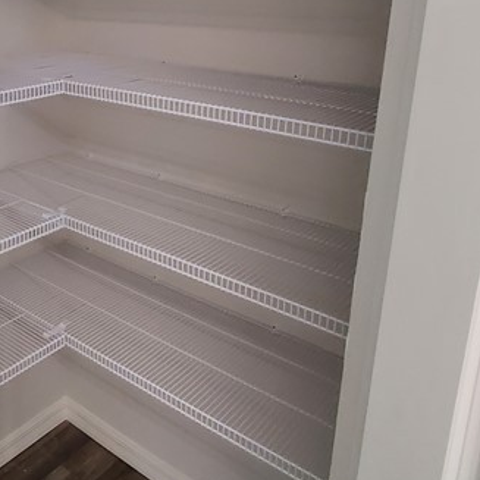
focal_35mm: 36
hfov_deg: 43.0
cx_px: 68
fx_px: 565
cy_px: 122
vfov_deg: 44.6
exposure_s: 1/60
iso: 320
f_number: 2.2
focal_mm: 1.8
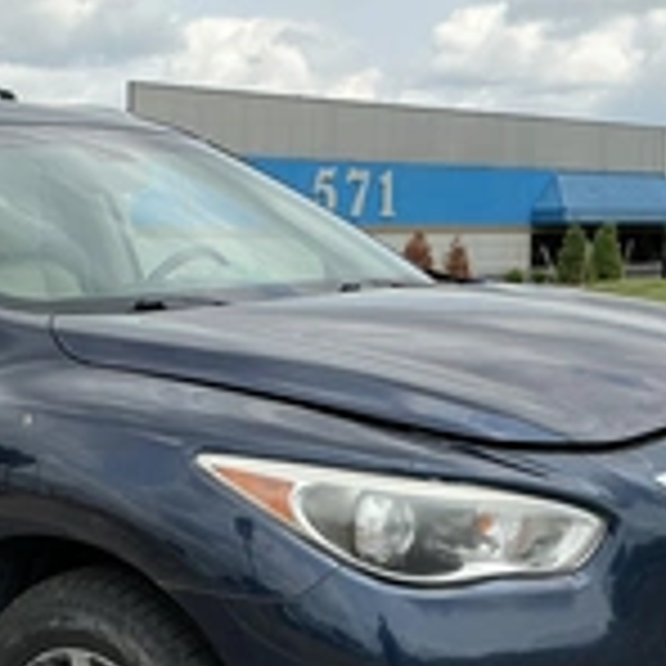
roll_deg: +0.2
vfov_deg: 25.4
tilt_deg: -6.3
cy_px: 513
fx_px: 1458
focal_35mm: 67
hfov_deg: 25.5
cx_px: 176
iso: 25
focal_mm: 3
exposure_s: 1/1076
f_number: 1.8
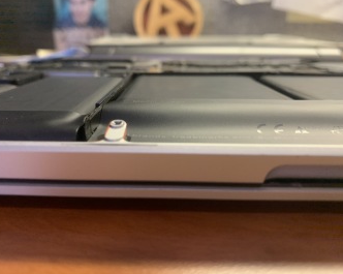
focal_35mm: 28
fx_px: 284
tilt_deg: -16.7
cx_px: 157
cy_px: 135
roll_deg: +0.5
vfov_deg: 51.5
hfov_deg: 62.2
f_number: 1.8
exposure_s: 1/60
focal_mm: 4.25
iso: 250
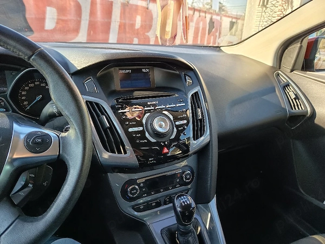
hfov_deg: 71.6
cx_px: 162
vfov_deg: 56.8
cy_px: 122
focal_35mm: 24
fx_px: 225
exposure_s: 1/101
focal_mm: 5.24
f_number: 1.7
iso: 120
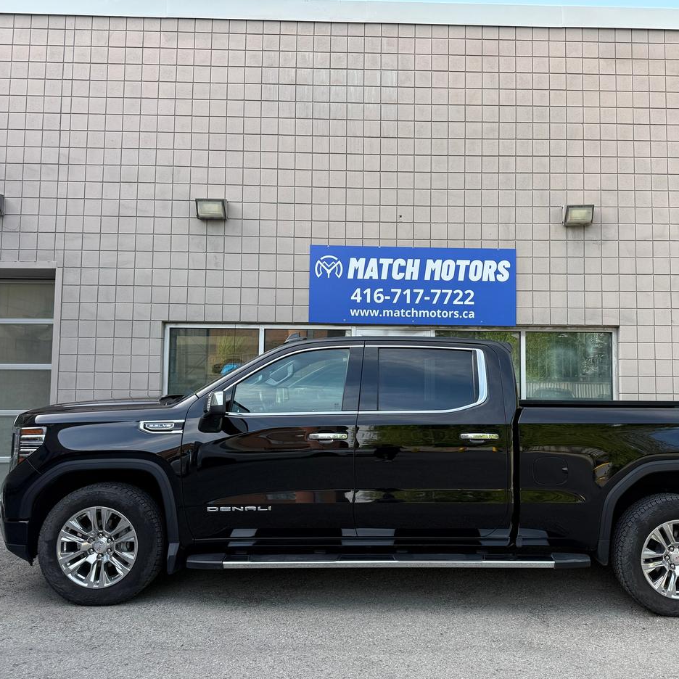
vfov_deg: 55.6
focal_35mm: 29
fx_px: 644
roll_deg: -0.6
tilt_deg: +4.2
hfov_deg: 55.3
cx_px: 400
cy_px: 337
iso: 80
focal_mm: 6.76
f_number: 1.78
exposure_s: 1/622
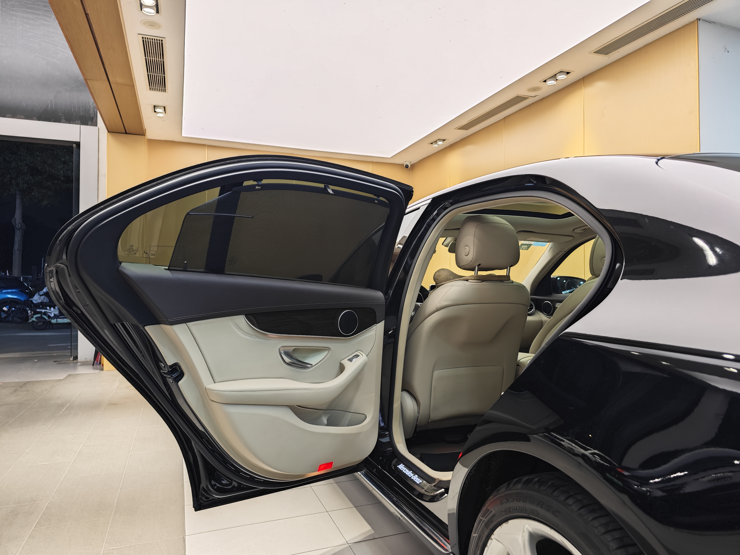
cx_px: 370
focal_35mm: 23
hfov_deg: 73.9
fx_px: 492
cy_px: 278
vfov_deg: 58.9
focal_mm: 8.7
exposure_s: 1/50
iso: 500
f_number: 1.9
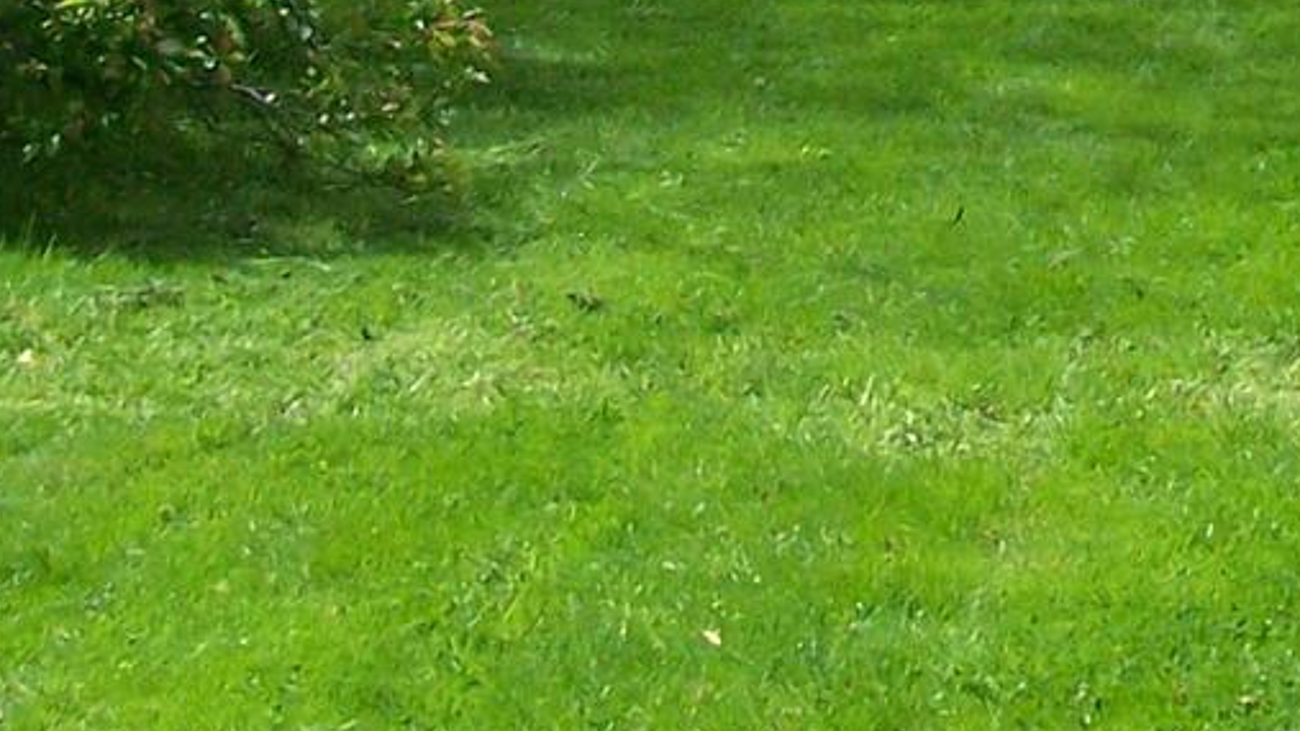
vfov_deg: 7.0
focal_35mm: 167
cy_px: -690
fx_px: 5756
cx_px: 1331
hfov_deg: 12.7
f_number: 4
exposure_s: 1/800
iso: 160
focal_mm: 6.3
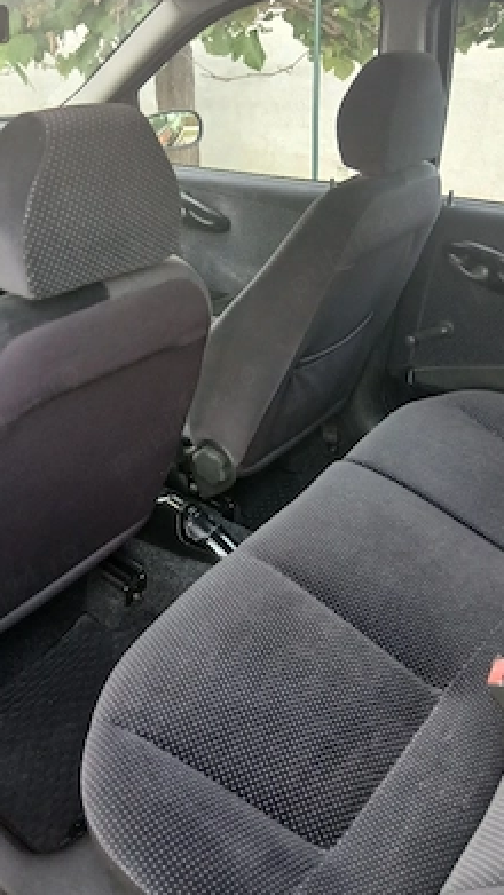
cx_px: 229
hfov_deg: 40.2
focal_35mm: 29
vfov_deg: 66.1
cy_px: 446
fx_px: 689
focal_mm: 3.98
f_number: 1.8
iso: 320
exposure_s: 1/50
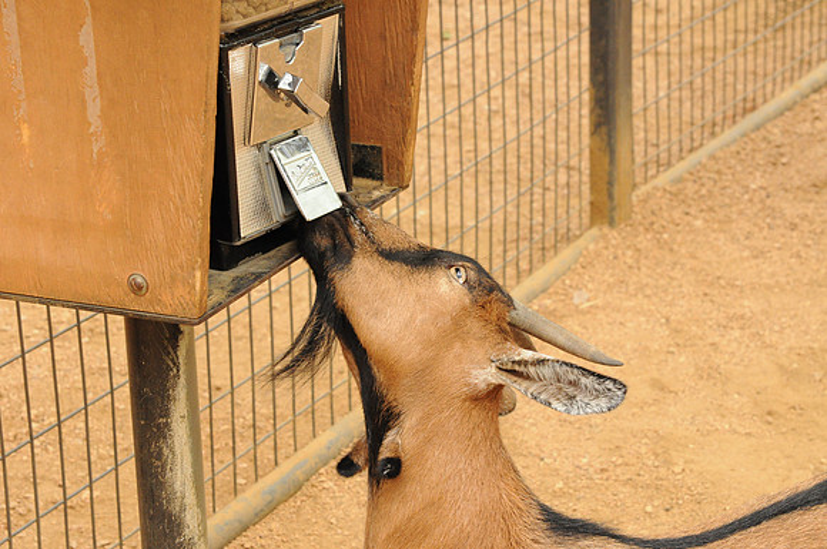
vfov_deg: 13.0
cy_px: 274
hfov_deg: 19.5
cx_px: 414
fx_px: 2409
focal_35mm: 105
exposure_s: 1/200
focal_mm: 70
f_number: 10
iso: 1600
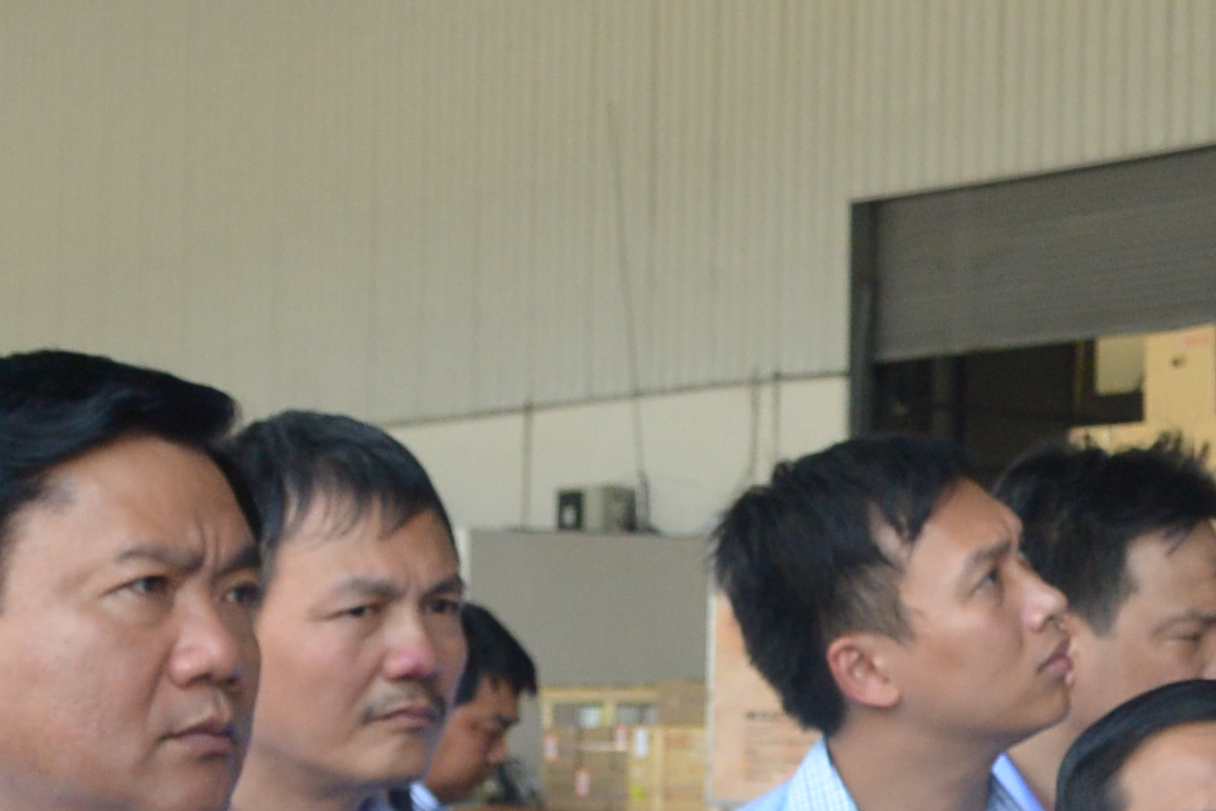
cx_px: 1130
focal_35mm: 118
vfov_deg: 11.6
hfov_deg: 17.1
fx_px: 3986
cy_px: 650
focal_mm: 11
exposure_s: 1/320
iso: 160
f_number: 3.5
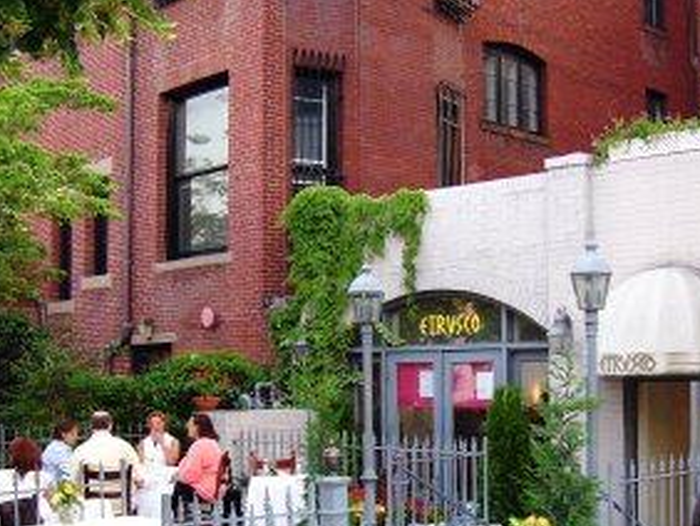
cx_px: 417
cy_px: 360
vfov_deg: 26.9
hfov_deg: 35.4
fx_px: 1093
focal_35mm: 54
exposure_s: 1/60
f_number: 2.7
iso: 125
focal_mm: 5.6
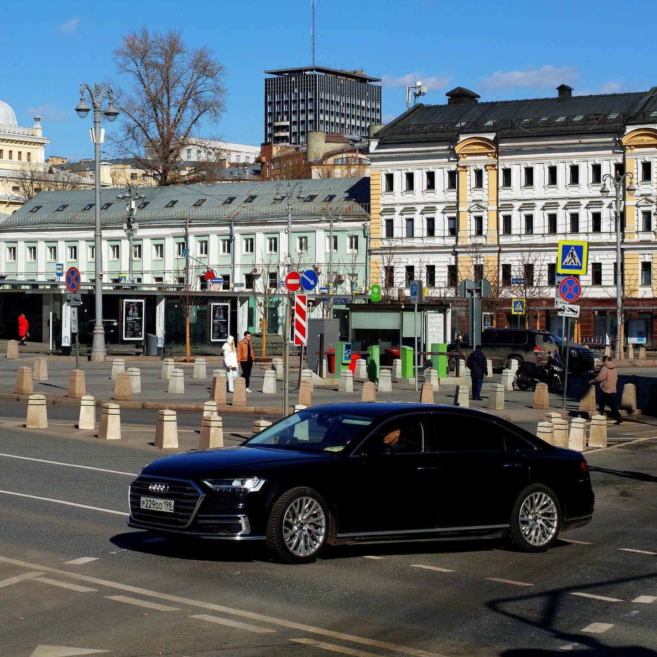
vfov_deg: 20.4
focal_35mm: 85
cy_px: 330
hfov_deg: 20.4
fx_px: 1825
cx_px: 273
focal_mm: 50
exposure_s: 1/400
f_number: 11
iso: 100
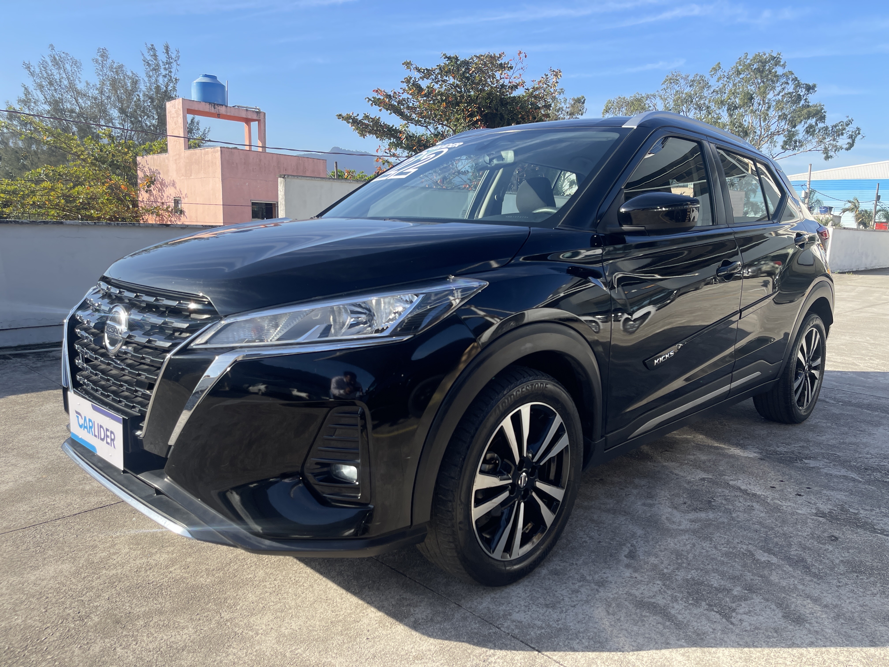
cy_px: 334
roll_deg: -1.7
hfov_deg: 69.4
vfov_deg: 54.9
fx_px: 642
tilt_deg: -9.7
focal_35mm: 25
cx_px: 444
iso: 32
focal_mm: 5.1
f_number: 1.6
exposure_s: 1/2049
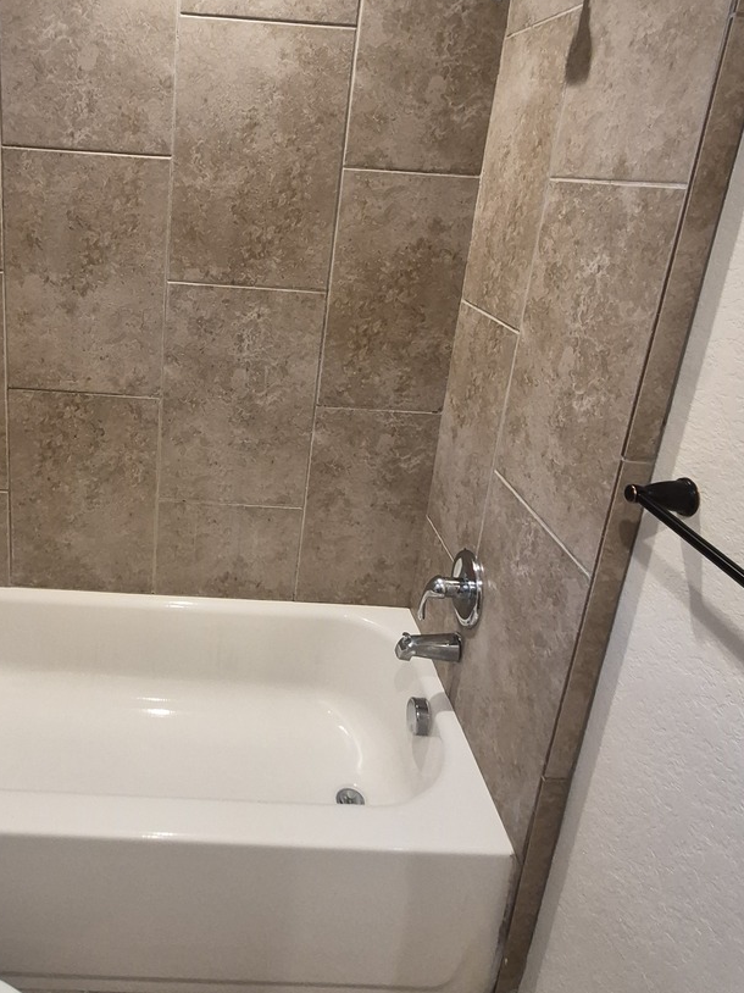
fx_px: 659
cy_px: 377
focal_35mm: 23
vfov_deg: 72.8
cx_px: 232
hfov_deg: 57.2
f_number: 2.2
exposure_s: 1/60
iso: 320
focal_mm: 1.74
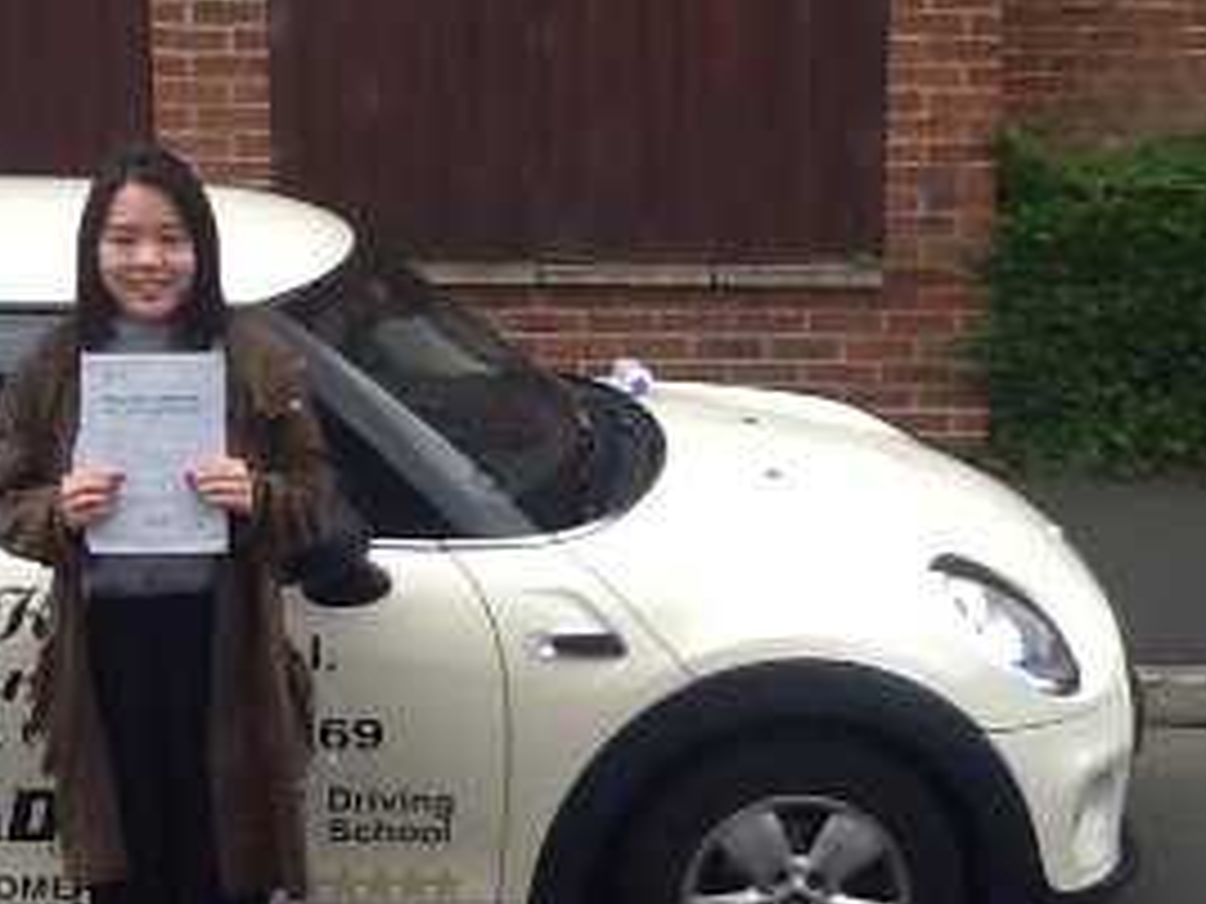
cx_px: 675
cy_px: 470
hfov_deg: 23.8
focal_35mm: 82
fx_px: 2857
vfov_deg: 18.0
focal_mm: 2.03
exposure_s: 1/357
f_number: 2.4
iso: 40
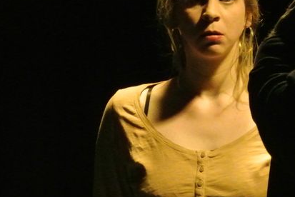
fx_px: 4723
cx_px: 237
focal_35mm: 576
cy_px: 20
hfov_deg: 3.6
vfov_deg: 2.4
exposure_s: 1/80
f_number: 13
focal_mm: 110
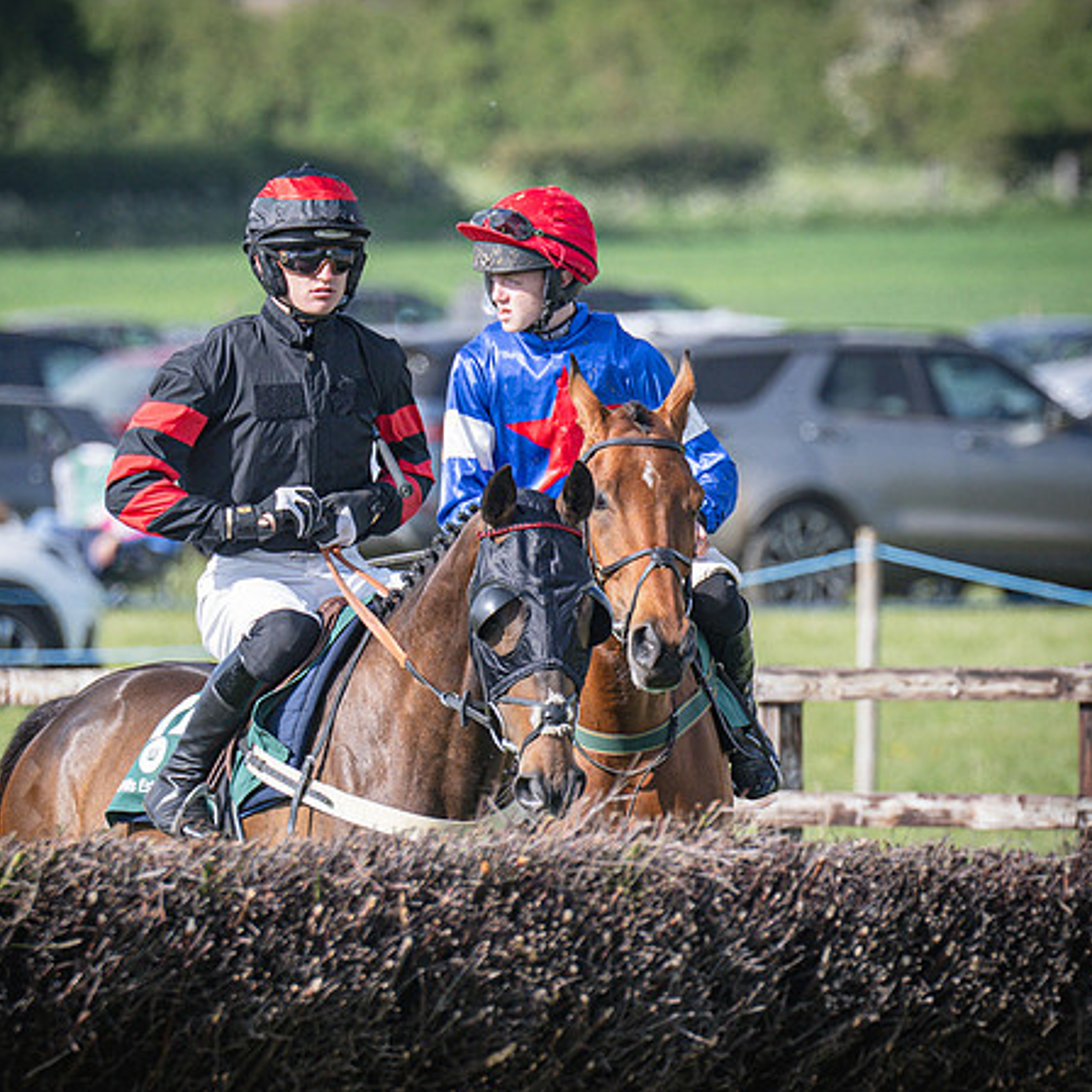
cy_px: 761
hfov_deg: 2.8
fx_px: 22271
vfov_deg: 2.8
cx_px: 1066
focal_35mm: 624
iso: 200
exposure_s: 1/1600
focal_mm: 200
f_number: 3.5
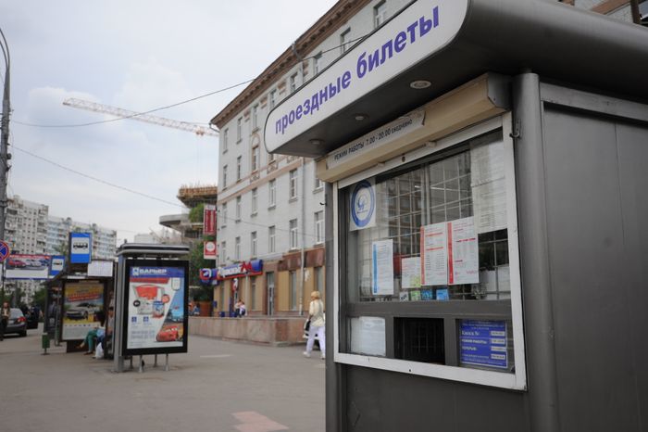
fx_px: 630
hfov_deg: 54.5
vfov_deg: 37.8
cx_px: 324
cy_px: 216
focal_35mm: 35
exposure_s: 1/1250
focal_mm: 35
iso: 250
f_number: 4
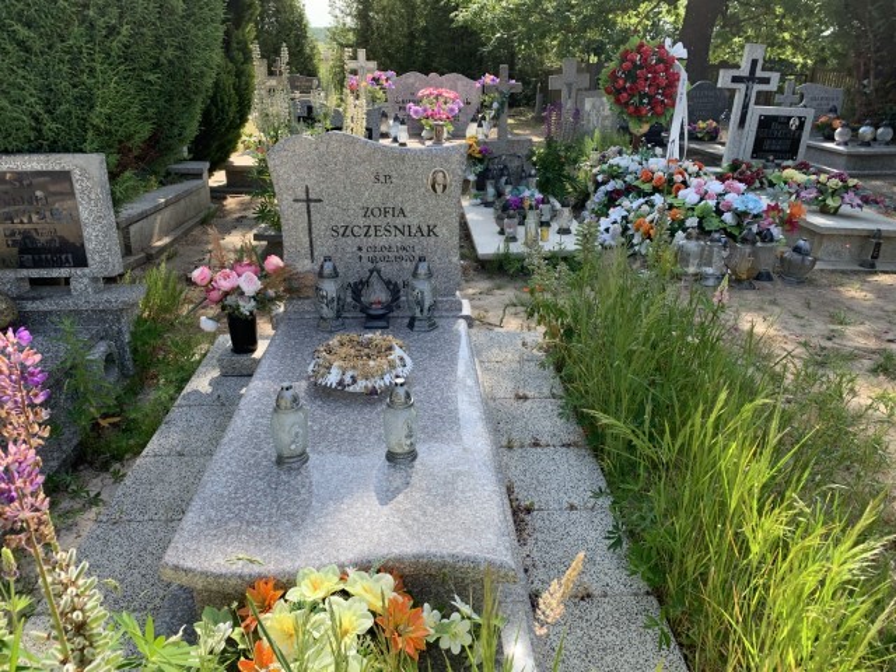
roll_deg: -1.1
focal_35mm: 26
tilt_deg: -16.8
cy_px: 336
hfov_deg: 67.3
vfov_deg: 53.1
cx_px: 448
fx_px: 673
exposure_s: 1/573
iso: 25
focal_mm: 4.25
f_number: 1.8
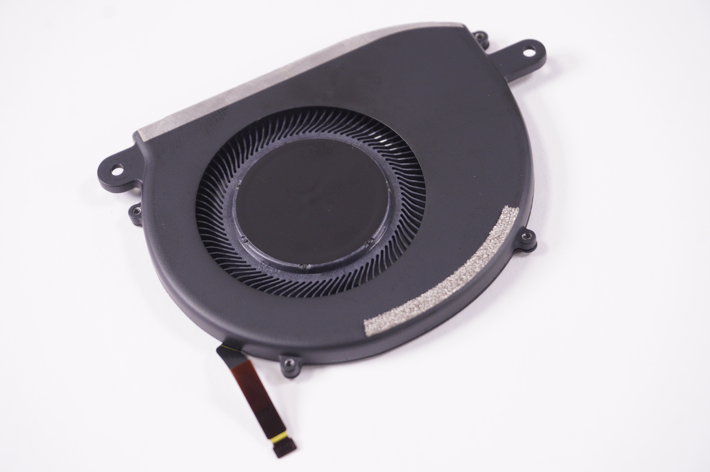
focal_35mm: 72
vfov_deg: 18.9
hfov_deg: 28.1
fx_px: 1419
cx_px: 355
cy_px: 236
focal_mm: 48
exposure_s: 1/200
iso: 640
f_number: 8
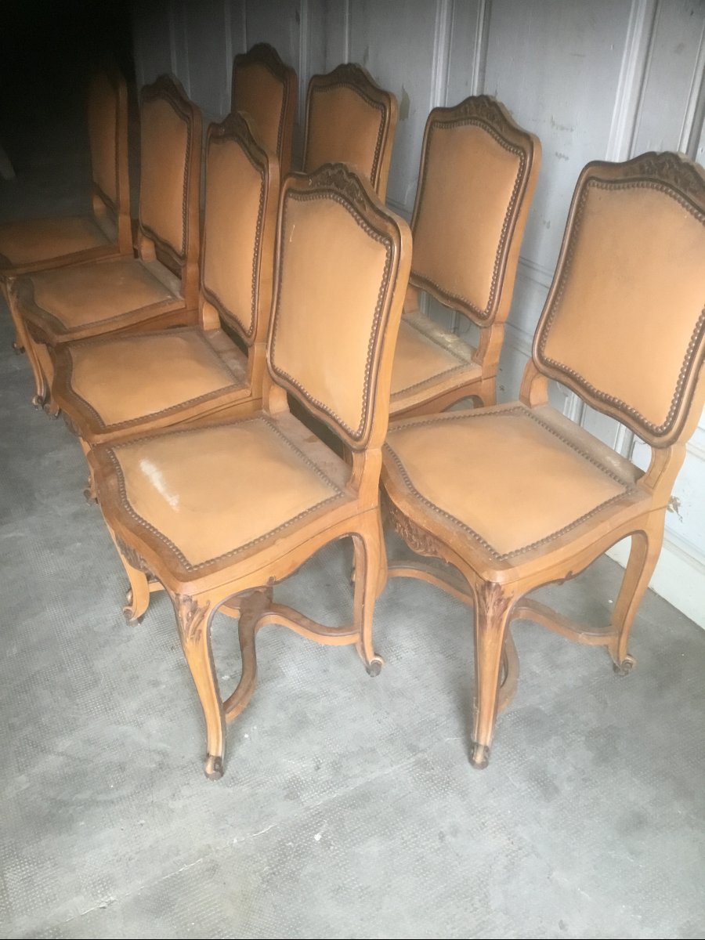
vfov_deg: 58.4
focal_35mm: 31
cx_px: 352
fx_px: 842
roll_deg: +0.7
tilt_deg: -32.5
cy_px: 470
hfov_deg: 45.4
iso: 160
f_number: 2.4
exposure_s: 1/33
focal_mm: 3.3
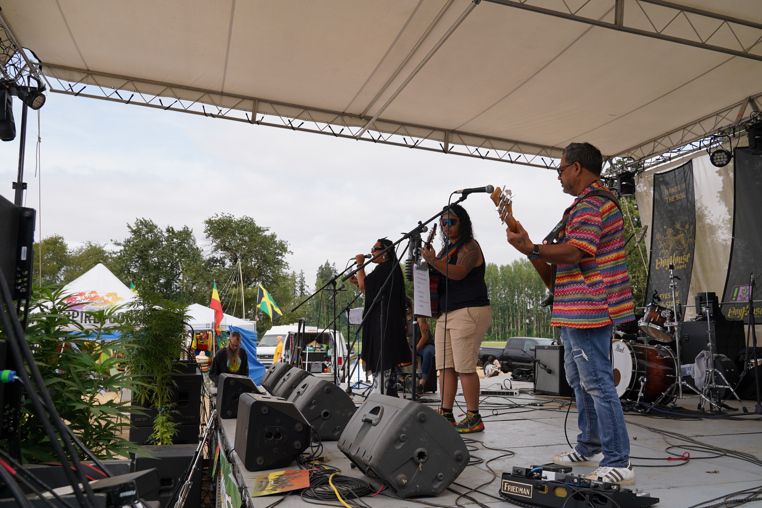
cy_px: 254
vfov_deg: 43.6
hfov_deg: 61.9
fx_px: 635
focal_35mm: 30
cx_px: 381
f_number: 5.6
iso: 100
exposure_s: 1/320
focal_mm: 30
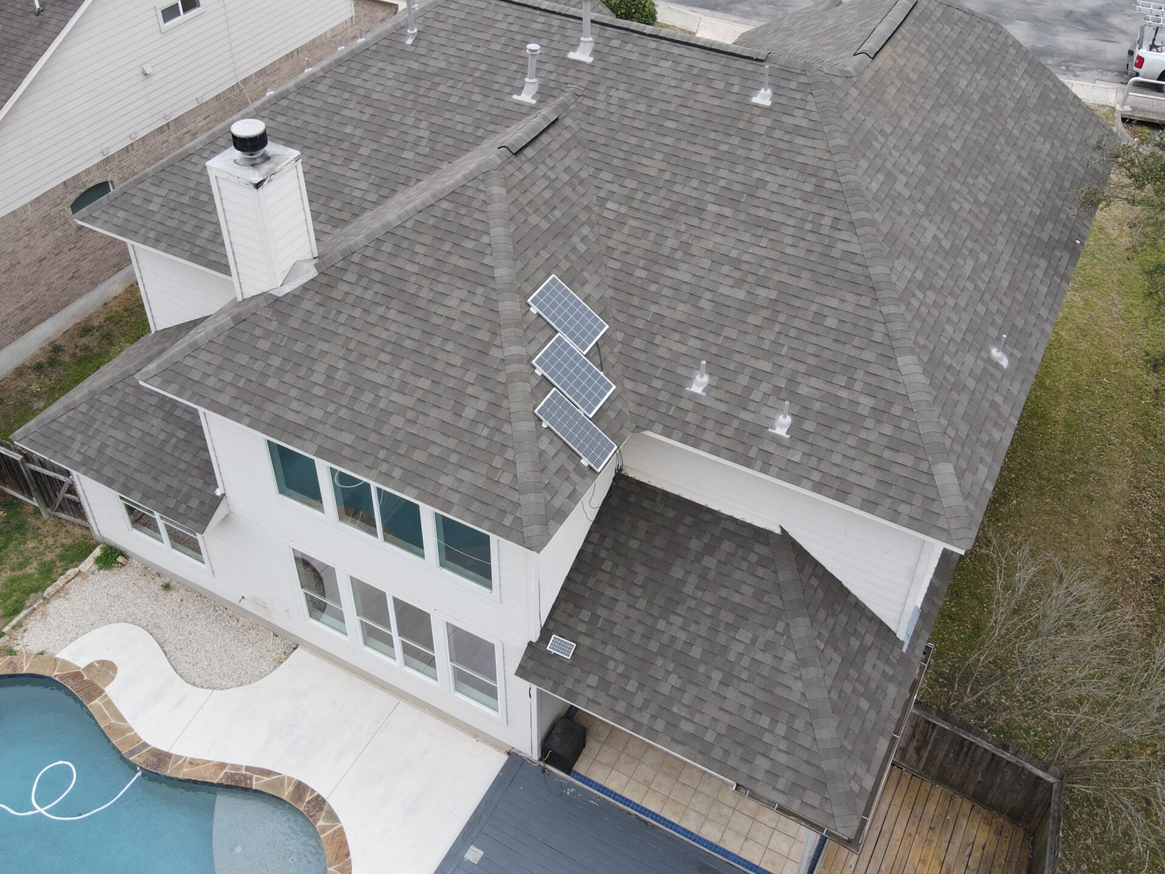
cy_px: 361
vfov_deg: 44.0
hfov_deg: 56.7
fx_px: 1077
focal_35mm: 32
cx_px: 525
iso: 100
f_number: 2.8
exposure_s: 1/60
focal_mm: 4.5
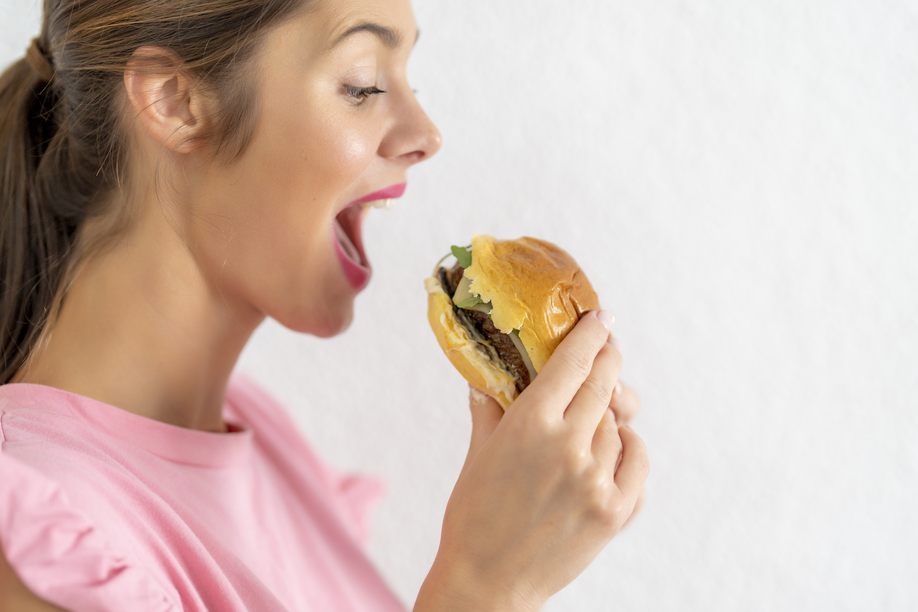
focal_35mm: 50
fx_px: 1275
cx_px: 459
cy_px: 306
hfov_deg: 39.6
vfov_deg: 27.0
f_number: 1.4
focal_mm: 50
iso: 400
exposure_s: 1/400
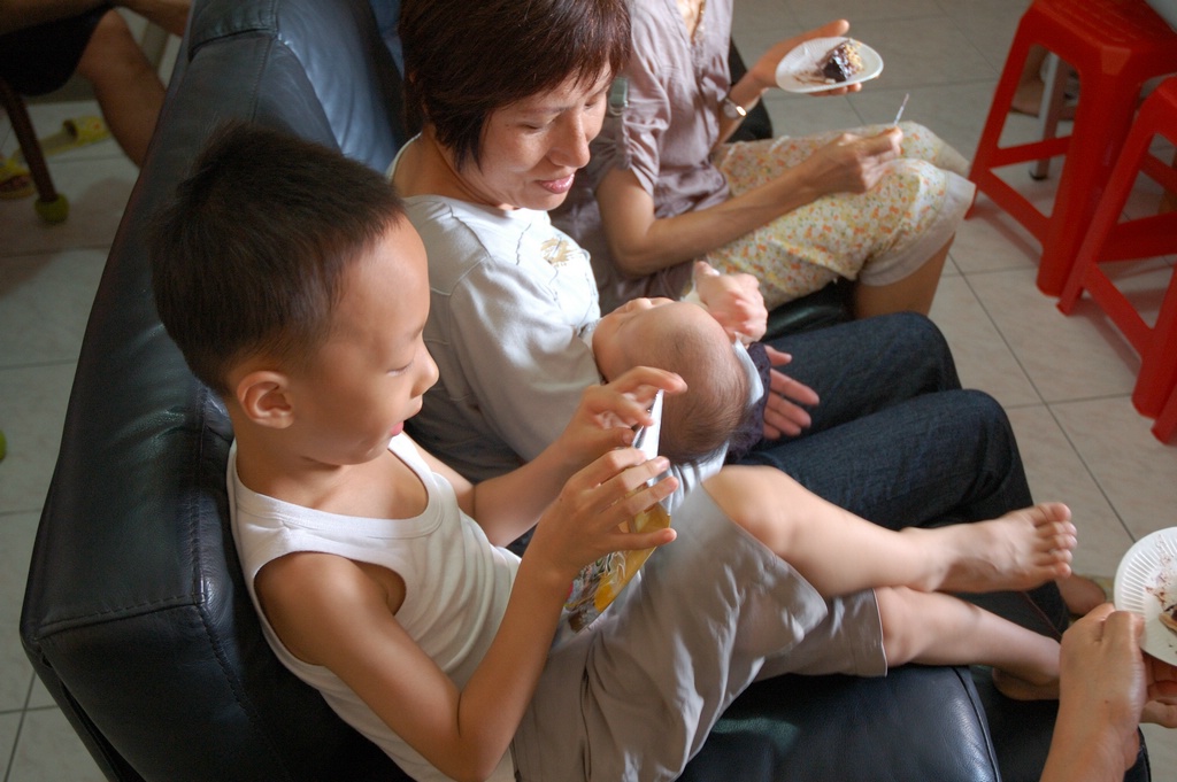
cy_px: 391
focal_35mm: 40
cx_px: 588
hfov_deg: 48.0
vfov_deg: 33.0
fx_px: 1323
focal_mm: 27
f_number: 3.8
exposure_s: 1/13
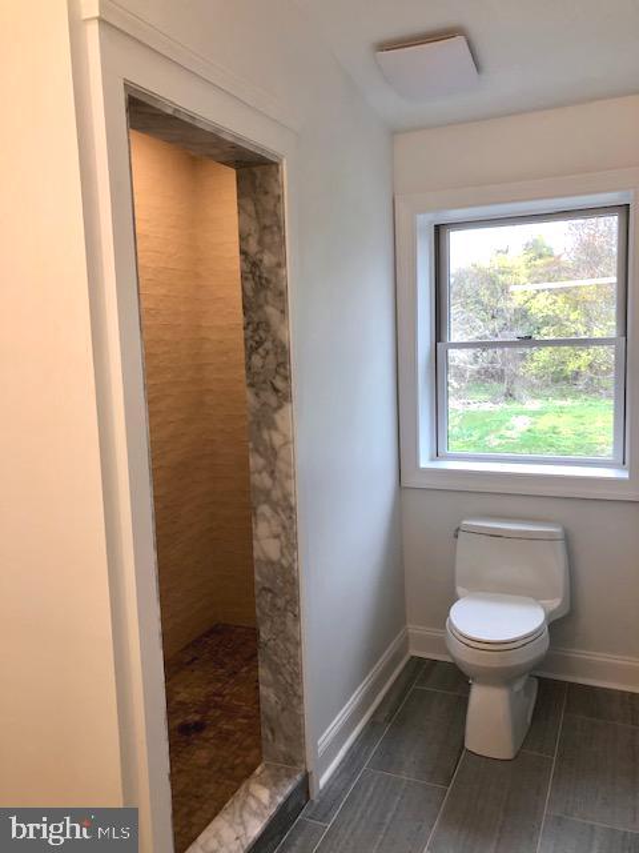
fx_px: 689
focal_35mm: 28
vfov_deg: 63.4
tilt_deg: -7.2
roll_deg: +2.4
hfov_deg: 49.7
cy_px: 426
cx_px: 320
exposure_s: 1/120
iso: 50
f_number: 1.8
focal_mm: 3.99
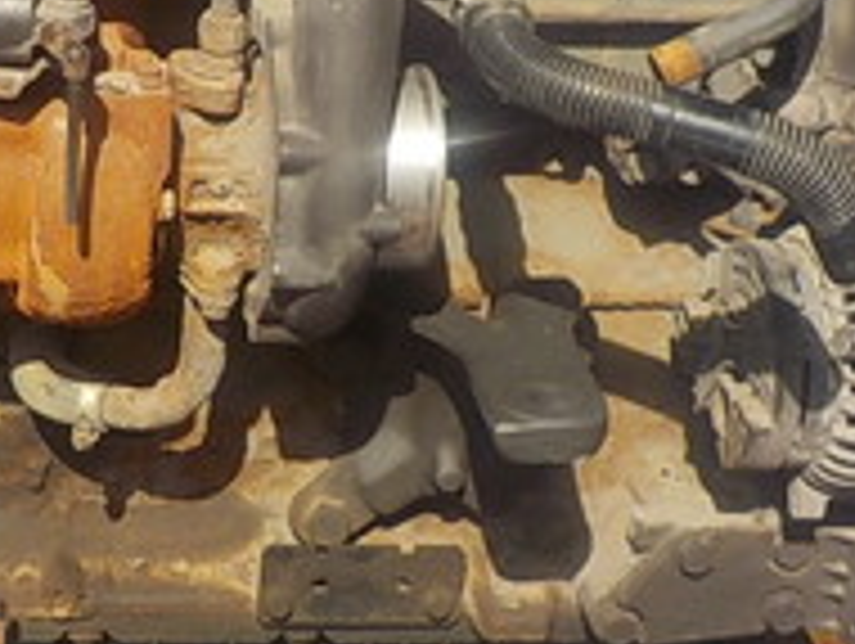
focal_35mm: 101
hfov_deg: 19.1
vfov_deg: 14.5
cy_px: 72
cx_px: 76
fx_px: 2498
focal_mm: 4.1
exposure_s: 1/800
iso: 125
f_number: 3.3
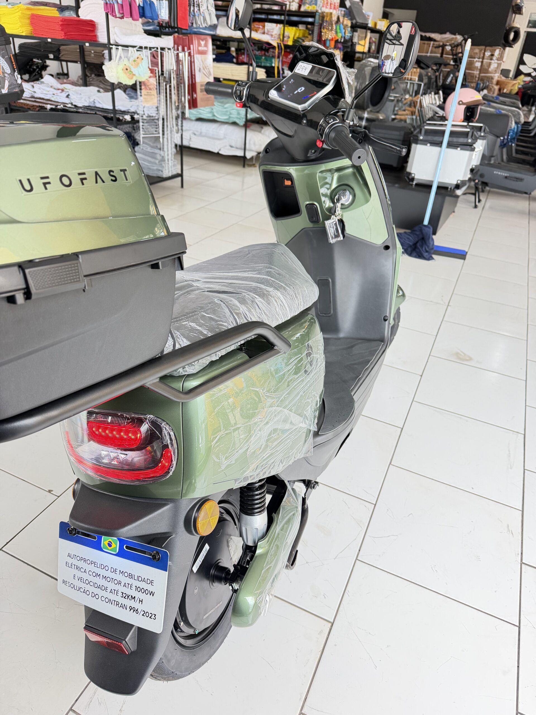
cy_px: 358
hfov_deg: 56.8
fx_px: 495
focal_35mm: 24
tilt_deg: -31.2
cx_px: 268
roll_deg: -5.5
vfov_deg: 71.6
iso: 320
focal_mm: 6.76
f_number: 1.78
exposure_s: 1/120
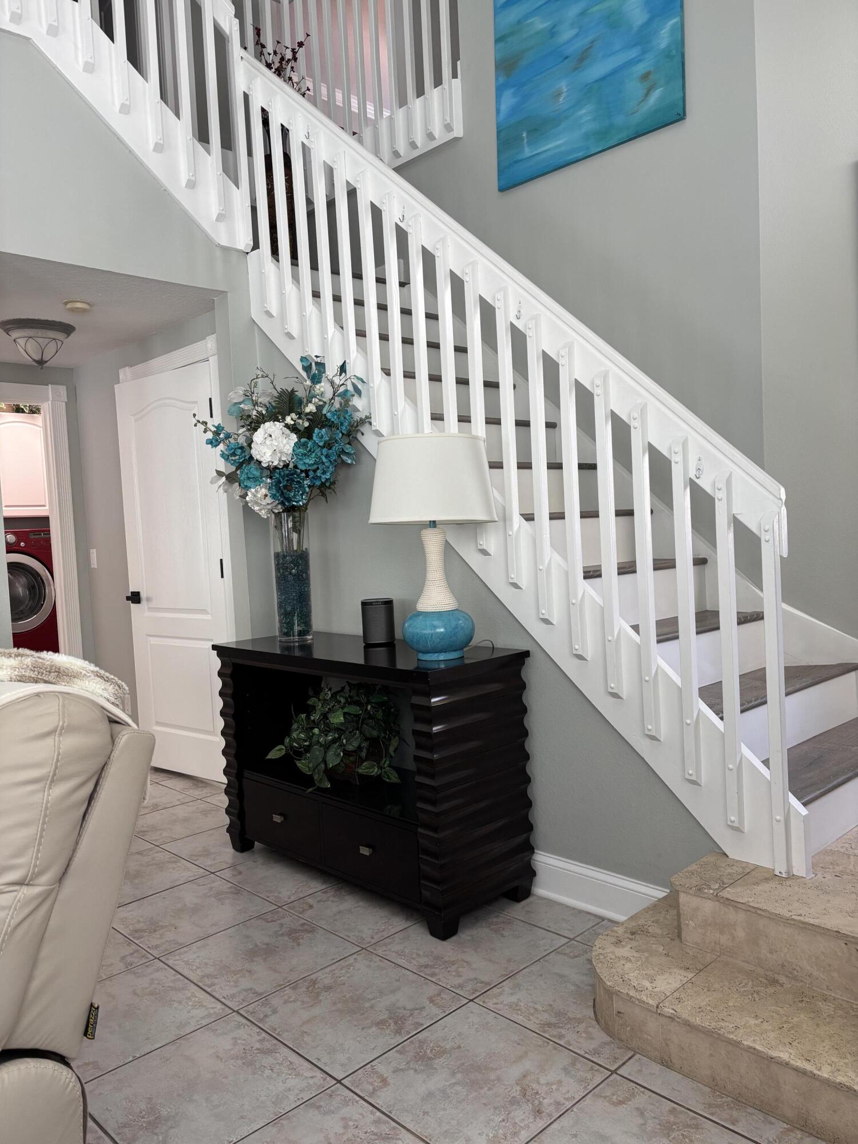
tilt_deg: -3.4
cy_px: 572
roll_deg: +1.4
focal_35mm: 26
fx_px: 859
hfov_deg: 53.1
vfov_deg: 67.3
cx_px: 429
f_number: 1.6
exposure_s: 1/120
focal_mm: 5.96
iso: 100
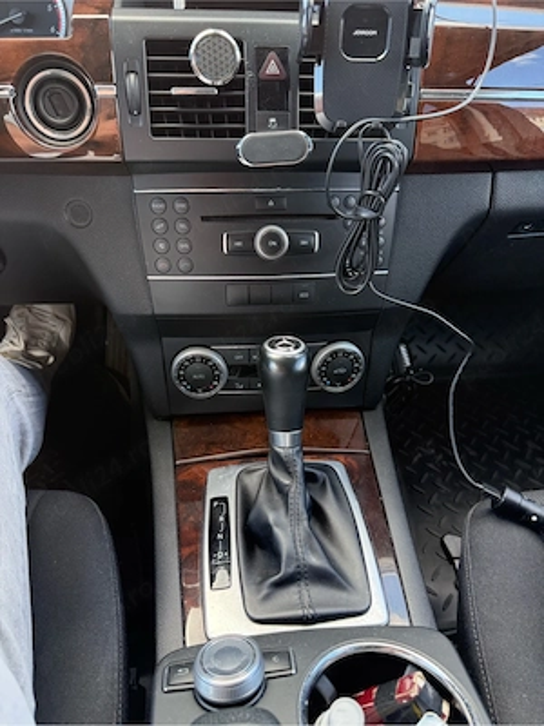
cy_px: 363
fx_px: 503
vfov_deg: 71.6
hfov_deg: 56.8
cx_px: 272
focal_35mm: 24
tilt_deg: -34.8
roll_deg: -2.8
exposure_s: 1/101
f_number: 1.78
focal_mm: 6.76
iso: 200
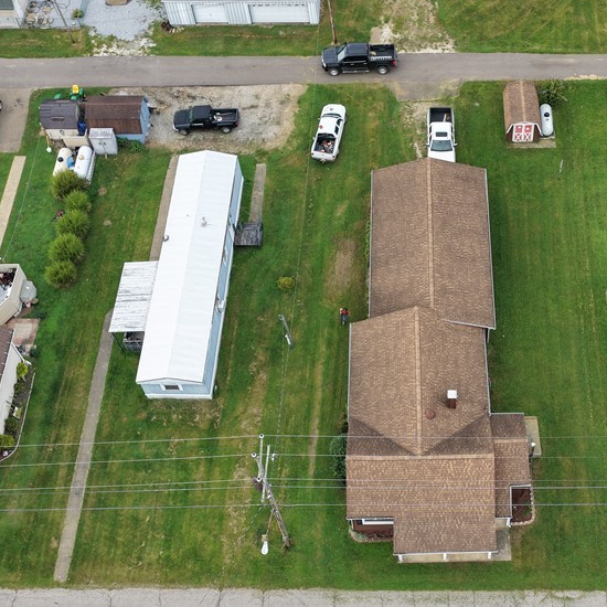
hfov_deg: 35.6
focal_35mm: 47
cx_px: 423
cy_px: 313
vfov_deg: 36.1
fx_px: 932
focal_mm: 14.45
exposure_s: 1/240
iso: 125
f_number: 2.8
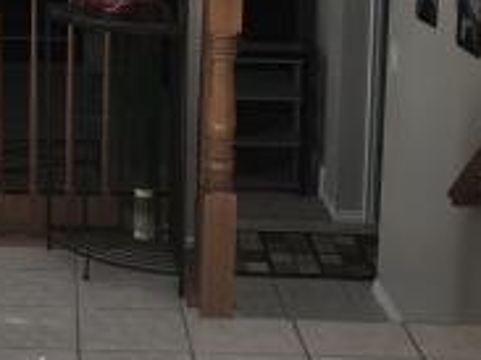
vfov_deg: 14.9
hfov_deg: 19.2
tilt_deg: -10.6
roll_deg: -0.2
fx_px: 1361
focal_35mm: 98
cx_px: -58
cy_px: 13
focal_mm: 3.99
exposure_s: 1/30
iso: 25
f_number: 1.8
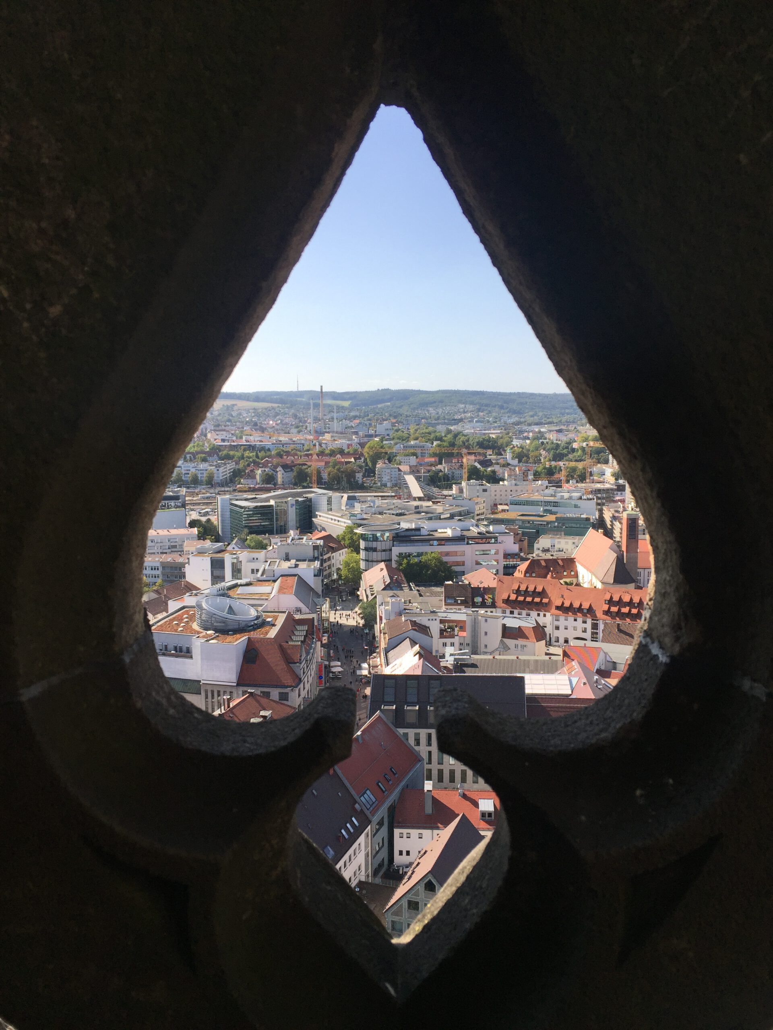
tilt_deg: -8.5
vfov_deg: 61.7
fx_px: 863
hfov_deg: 48.2
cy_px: 515
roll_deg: +0.7
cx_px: 386
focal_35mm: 29
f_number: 2.2
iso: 32
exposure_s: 1/1364
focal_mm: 4.15
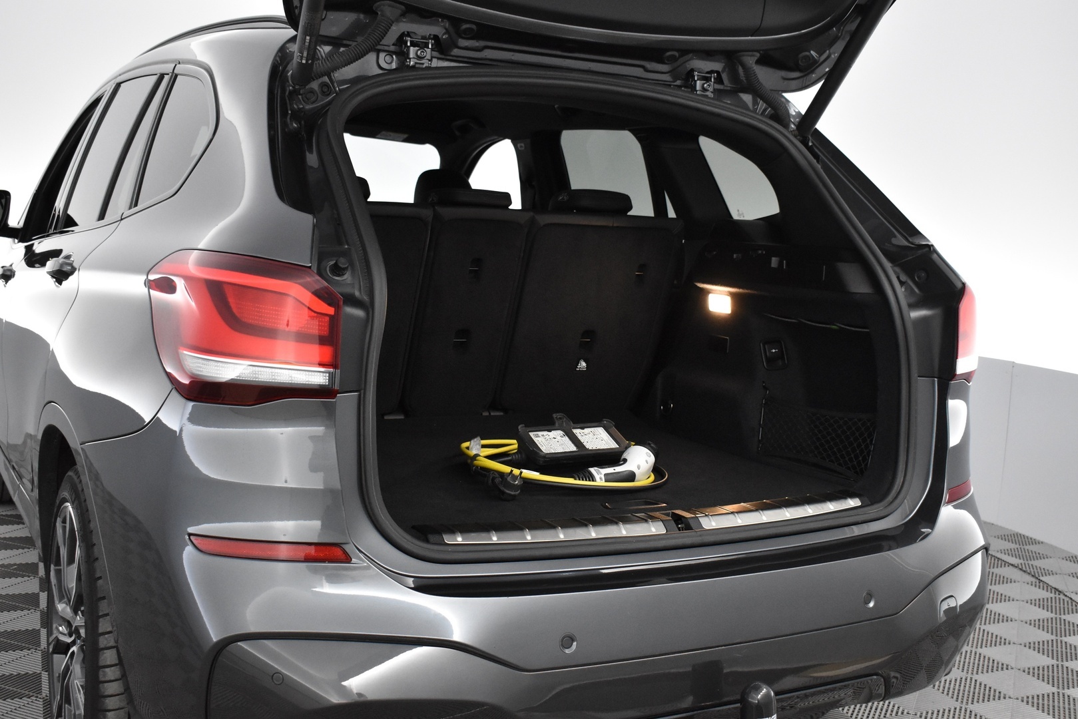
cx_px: 539
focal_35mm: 40
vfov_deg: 33.0
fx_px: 1213
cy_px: 360
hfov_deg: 47.9
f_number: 5
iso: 3200
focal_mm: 27
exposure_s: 1/100
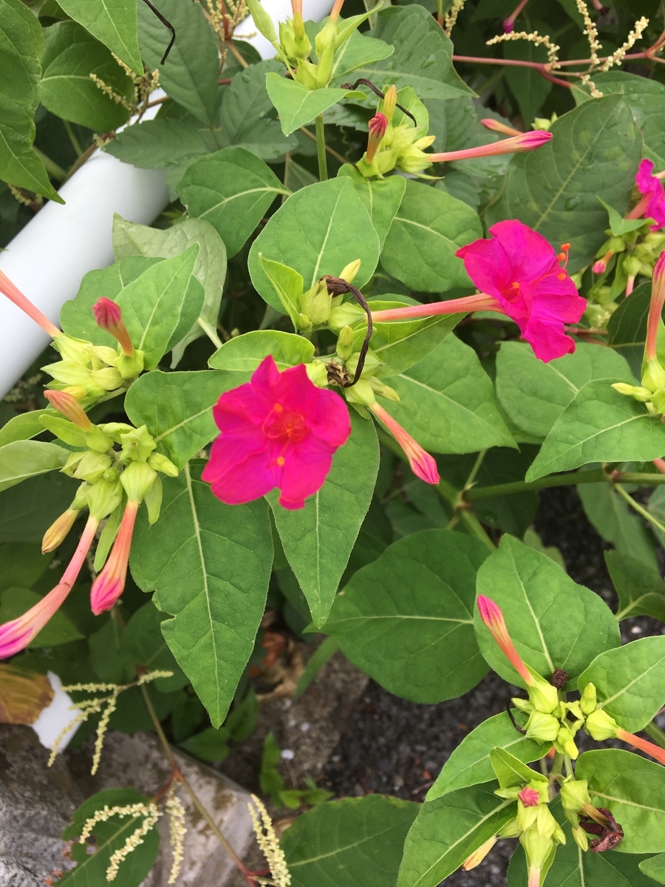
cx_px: 332
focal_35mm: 29
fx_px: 743
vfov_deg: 61.7
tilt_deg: -57.4
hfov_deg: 48.2
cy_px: 444
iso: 25
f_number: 2.2
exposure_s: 1/345
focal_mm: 4.15
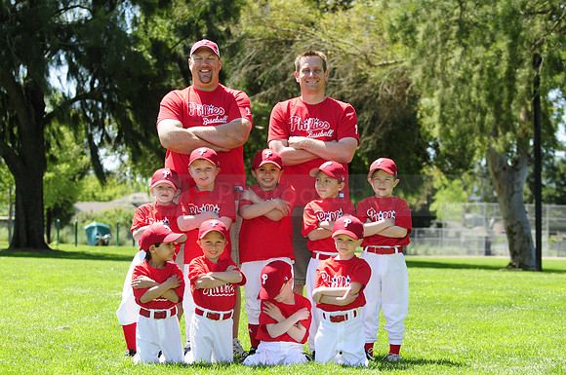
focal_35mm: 105
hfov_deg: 19.5
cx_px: 283
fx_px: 1649
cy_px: 188
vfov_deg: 13.0
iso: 200
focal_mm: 70
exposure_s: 1/640
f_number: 4.5
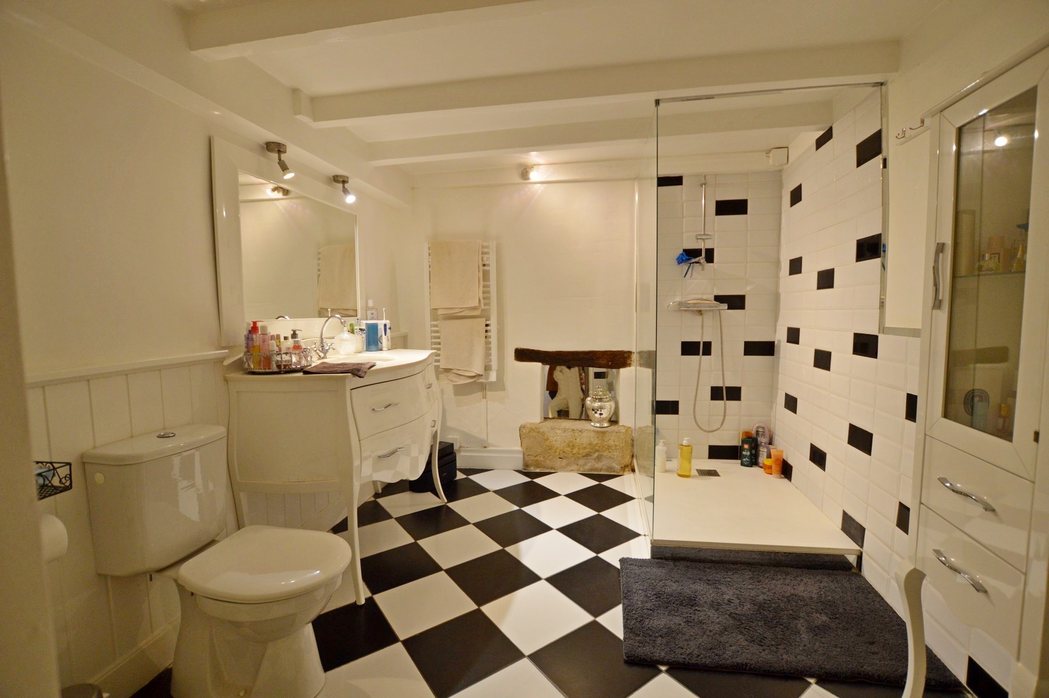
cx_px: 524
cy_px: 349
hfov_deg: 100.4
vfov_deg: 77.2
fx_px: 437
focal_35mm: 15
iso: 640
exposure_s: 1/60
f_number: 3.5
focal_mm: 10
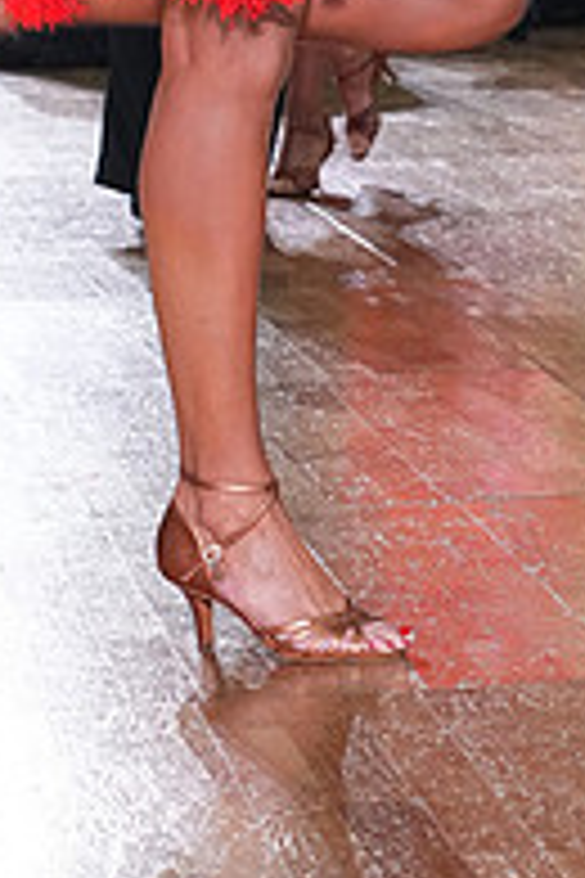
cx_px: 839
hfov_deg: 6.5
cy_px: -419
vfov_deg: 9.6
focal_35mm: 208
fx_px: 5070
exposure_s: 1/320
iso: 6400
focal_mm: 70
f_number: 8
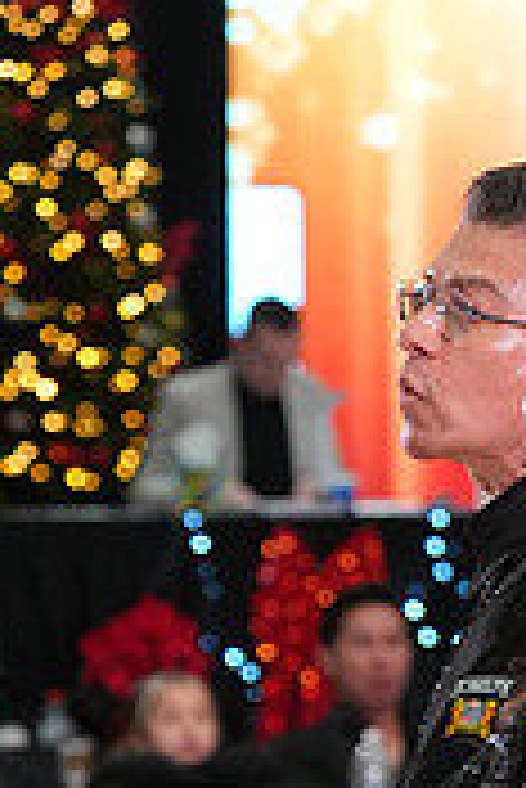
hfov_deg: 3.5
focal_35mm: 397
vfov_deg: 5.1
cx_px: 856
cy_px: 1207
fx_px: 8683
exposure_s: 1/200
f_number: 4.5
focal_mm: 120
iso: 2500
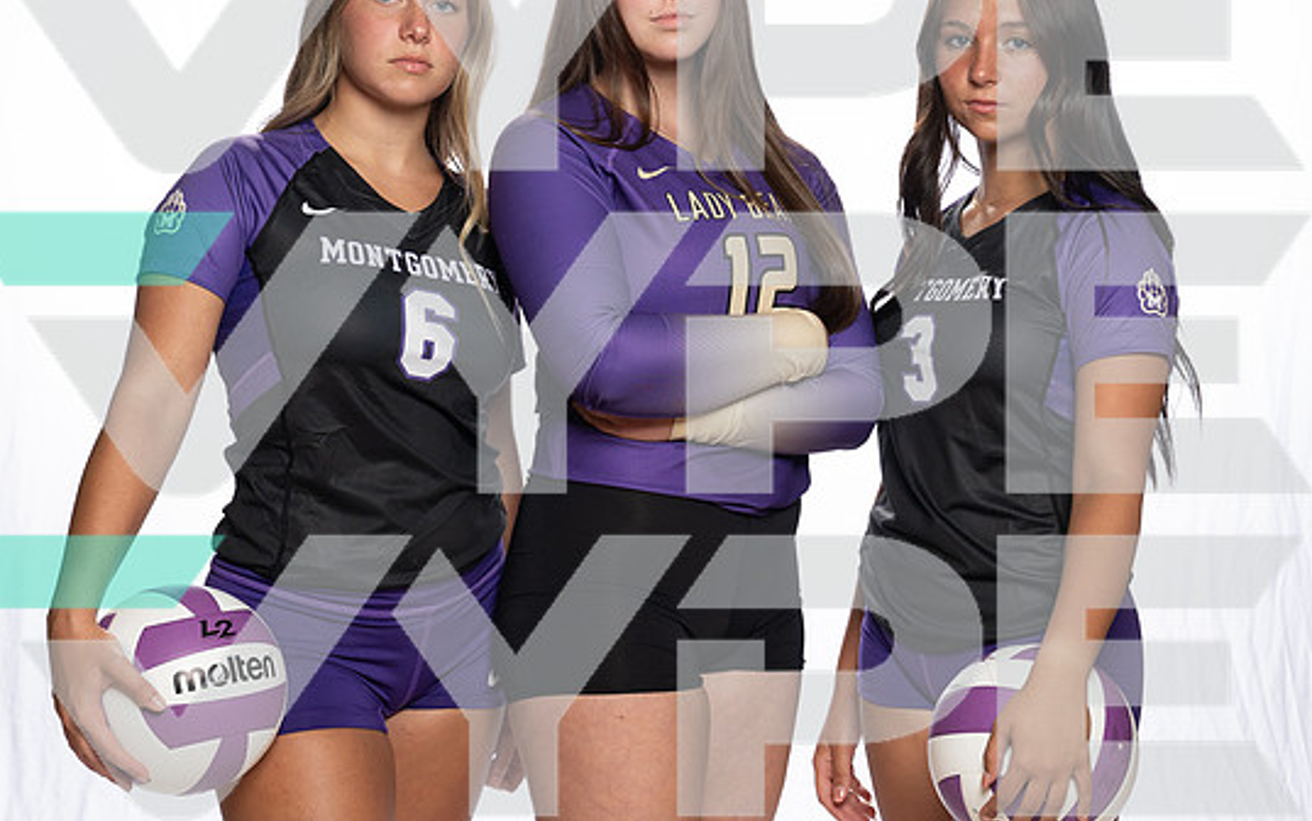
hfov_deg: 26.1
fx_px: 2826
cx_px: 688
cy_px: 363
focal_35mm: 79
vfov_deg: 16.5
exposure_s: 1/250
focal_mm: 58
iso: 800
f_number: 8
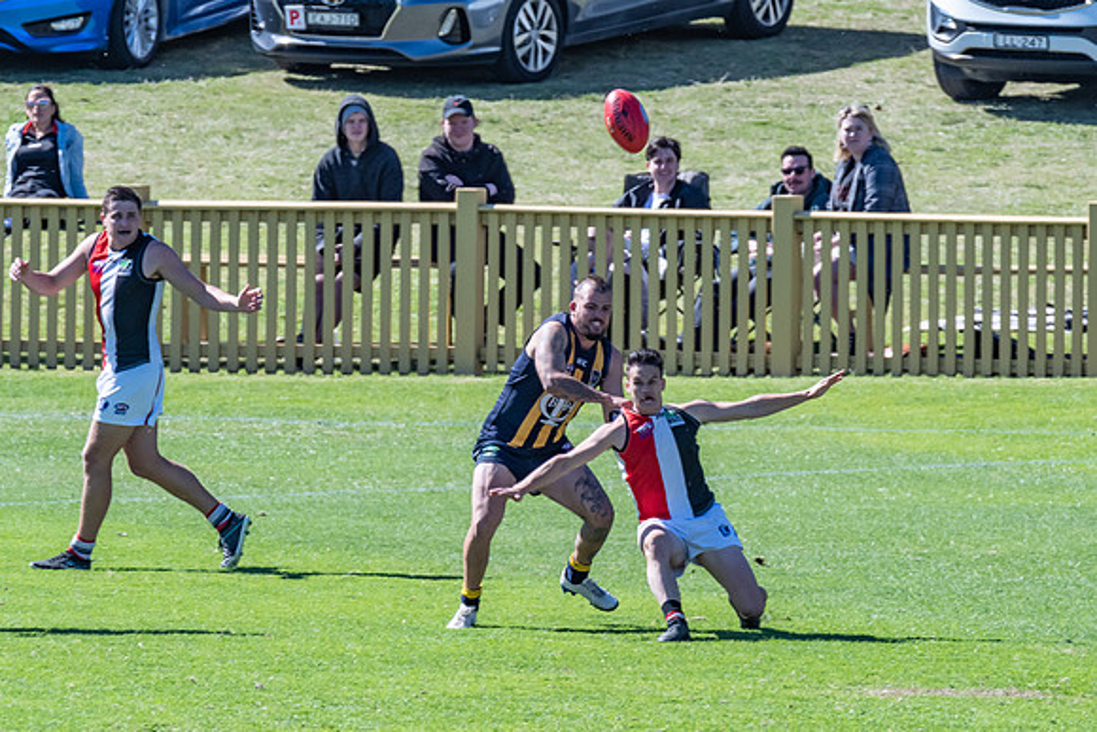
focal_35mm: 896
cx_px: 597
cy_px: 435
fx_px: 27299
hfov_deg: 2.3
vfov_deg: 1.5
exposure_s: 1/800
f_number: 14
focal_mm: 500
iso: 800
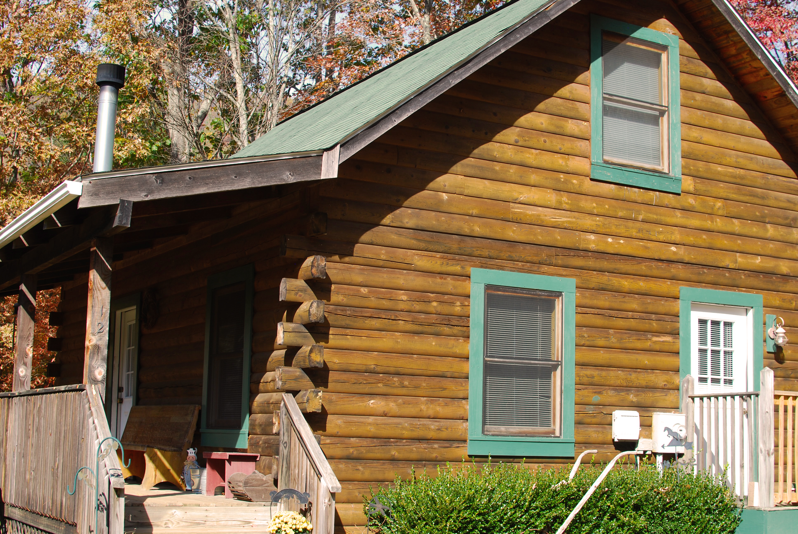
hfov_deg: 37.8
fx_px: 1165
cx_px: 399
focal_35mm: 52
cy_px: 267
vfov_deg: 25.8
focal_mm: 35
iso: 100
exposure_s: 1/125
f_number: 5.6
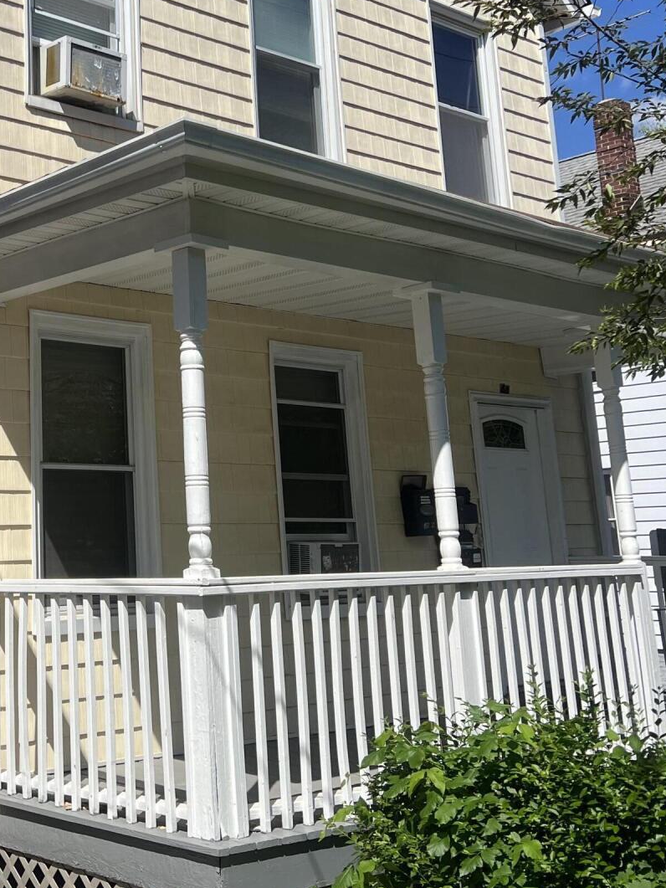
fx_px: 1257
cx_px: 87
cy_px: 249
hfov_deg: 28.7
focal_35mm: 49
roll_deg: +0.8
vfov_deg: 38.2
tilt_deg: +13.2
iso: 50
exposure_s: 1/7463
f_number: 1.5
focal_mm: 5.7
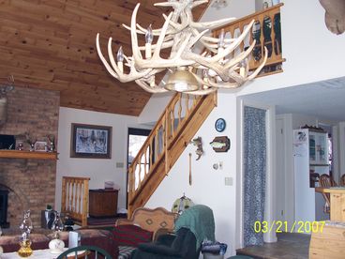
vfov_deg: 40.7
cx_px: 172
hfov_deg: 52.6
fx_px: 349
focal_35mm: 35
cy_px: 130
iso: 140
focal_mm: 6
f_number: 2.8
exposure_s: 1/60
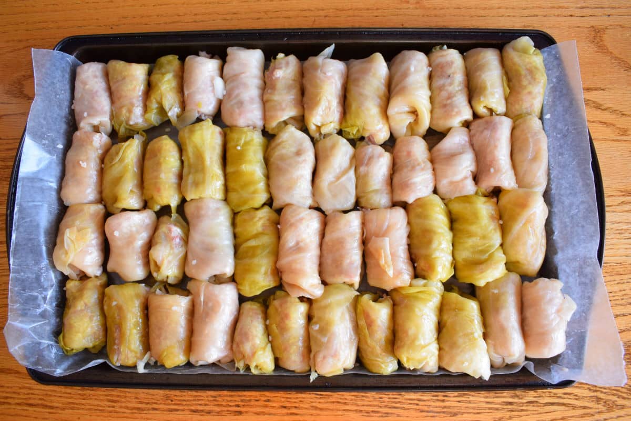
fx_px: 526
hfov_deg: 61.9
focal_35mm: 30
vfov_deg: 43.6
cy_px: 210
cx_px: 316
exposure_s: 1/125
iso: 800
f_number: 5
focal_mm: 20
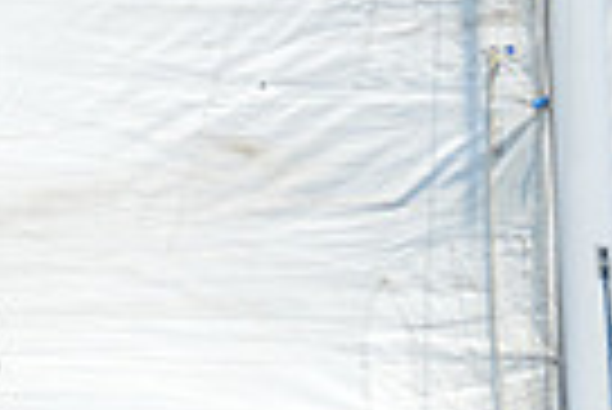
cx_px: -436
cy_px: 374
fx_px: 5975
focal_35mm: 351
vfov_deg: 3.9
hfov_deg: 5.8
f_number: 11
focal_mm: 55
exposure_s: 1/500
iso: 320
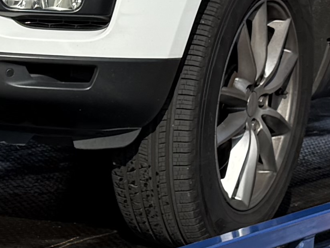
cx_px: -133
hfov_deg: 11.4
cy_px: 194
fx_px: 1592
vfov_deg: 8.9
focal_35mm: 167
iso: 80
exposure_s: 1/4975
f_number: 1.78
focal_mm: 6.76
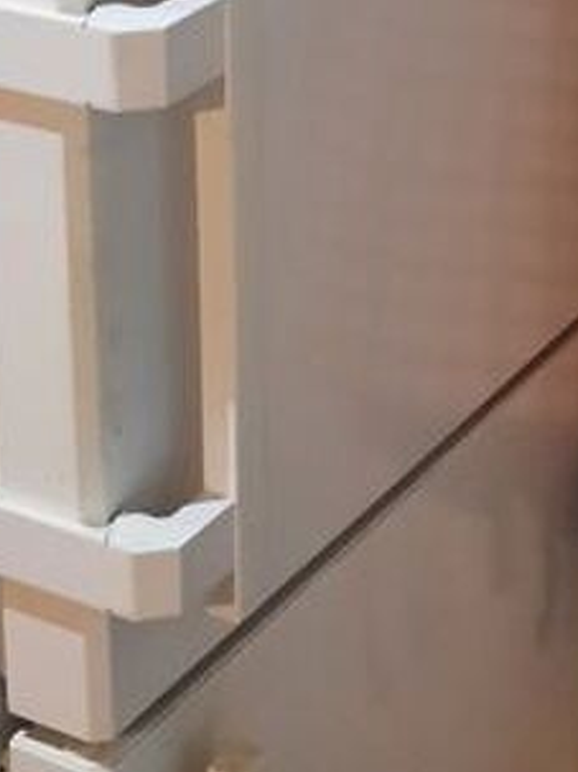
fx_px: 2451
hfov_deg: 13.4
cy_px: 106
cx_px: 255
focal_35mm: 110
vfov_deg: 17.7
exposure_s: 1/25
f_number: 2
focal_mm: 4.6
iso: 500
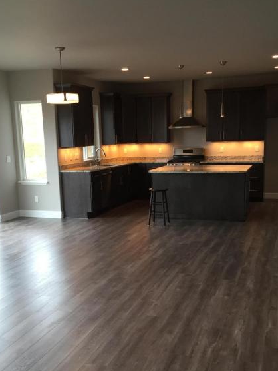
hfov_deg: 36.0
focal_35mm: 40
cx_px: 132
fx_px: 428
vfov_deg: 46.6
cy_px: 219
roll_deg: +2.8
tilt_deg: -8.9
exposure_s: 1/40
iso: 32
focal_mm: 4.15
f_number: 2.2
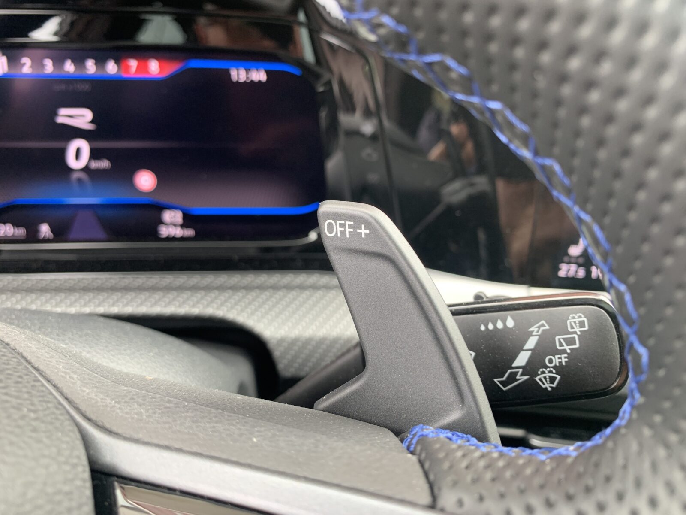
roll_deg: -2.2
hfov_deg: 67.3
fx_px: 515
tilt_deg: -19.5
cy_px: 258
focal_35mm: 26
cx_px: 343
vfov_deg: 53.1
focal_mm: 4.25
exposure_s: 1/121
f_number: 1.8
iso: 80
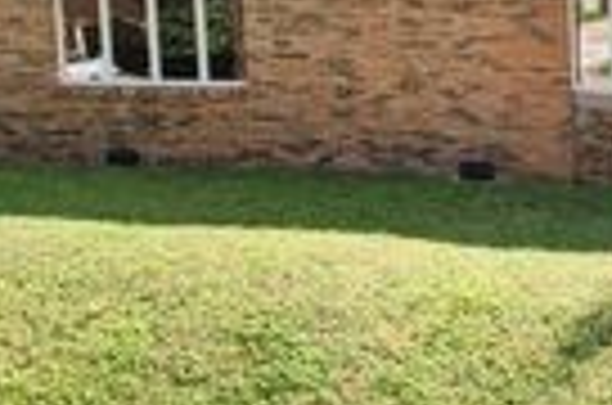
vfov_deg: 16.2
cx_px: 936
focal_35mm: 81
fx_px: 1374
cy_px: -56
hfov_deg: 21.0
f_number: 2.8
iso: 100
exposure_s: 1/640
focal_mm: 8.4
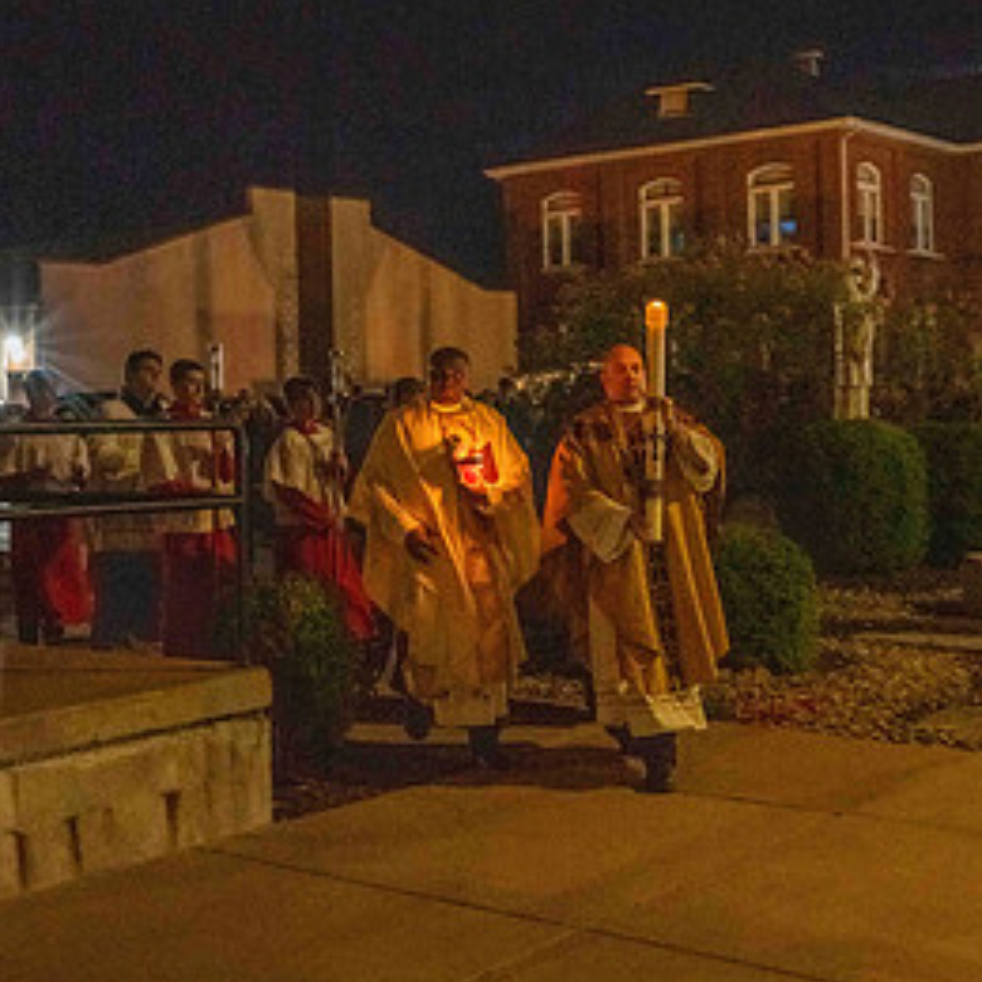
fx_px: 1701
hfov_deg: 32.2
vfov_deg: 32.2
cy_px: 453
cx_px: 476
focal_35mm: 53
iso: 8000
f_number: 6.3
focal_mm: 36
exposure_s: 1/40
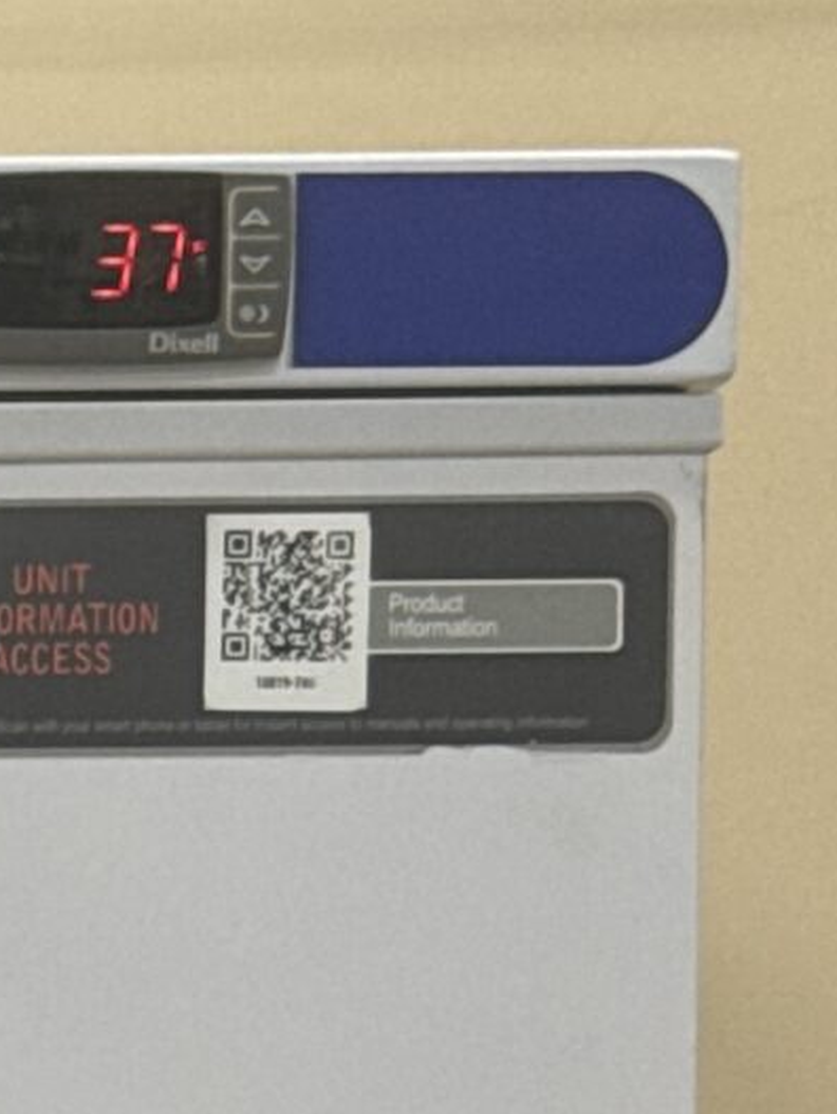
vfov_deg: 8.3
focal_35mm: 233
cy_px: 1776
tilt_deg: -4.4
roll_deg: +0.1
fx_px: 7503
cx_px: -771
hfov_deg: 6.2
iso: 64
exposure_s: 1/120
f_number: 1.78
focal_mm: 6.76
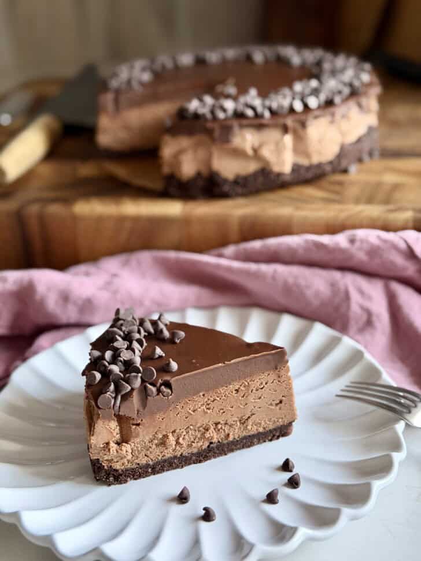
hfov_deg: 30.3
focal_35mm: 48
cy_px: 280
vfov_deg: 39.7
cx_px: 210
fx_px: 779
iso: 250
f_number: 1.8
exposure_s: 1/60
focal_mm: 6.8
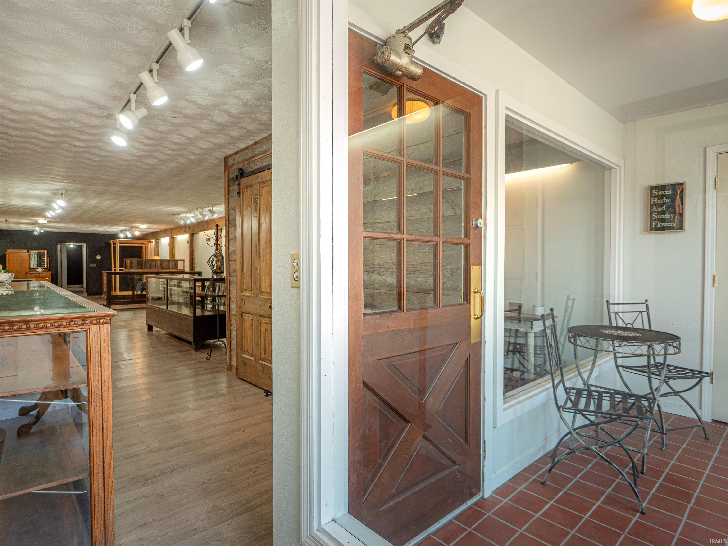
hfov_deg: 87.8
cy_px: 273
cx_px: 364
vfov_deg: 71.6
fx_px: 379
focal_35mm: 18
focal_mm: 9
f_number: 4
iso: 320
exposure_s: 1/20
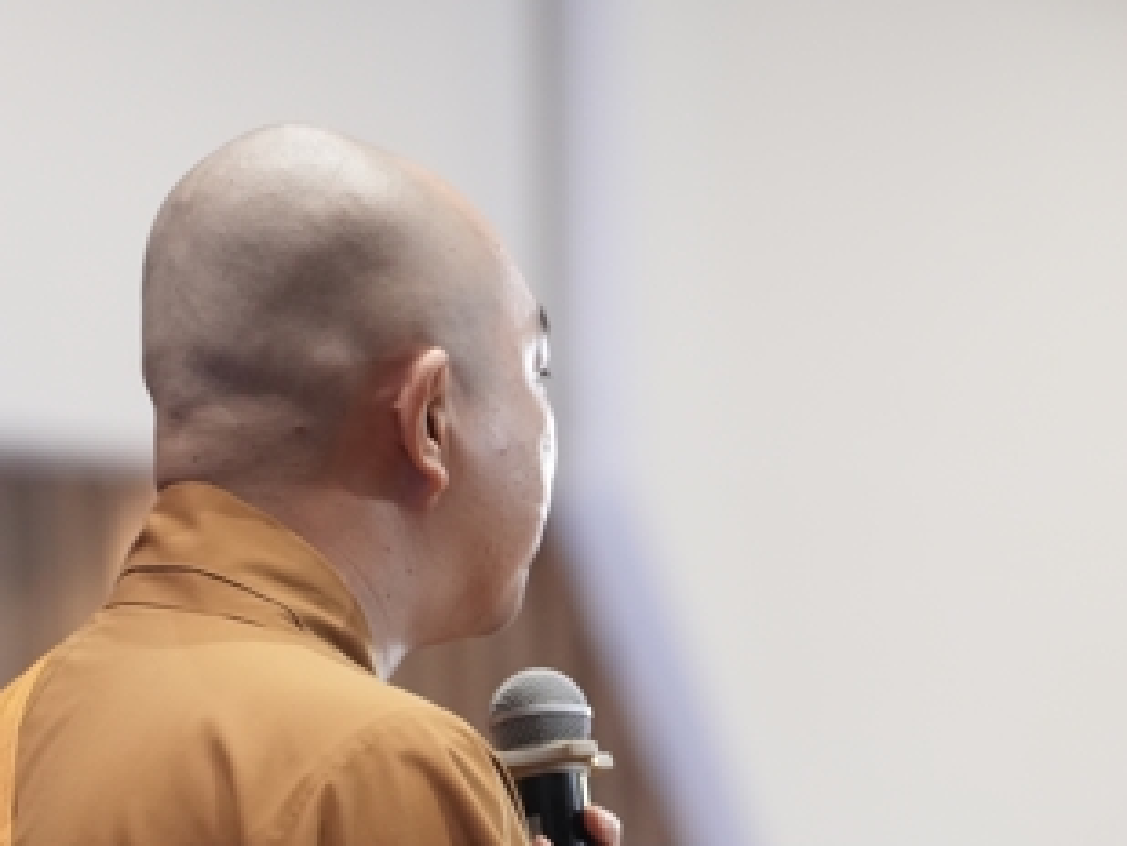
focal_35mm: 212
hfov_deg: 9.3
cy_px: 698
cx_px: 755
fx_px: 6905
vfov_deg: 7.0
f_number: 2.8
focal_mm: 105
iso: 4000
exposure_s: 1/320
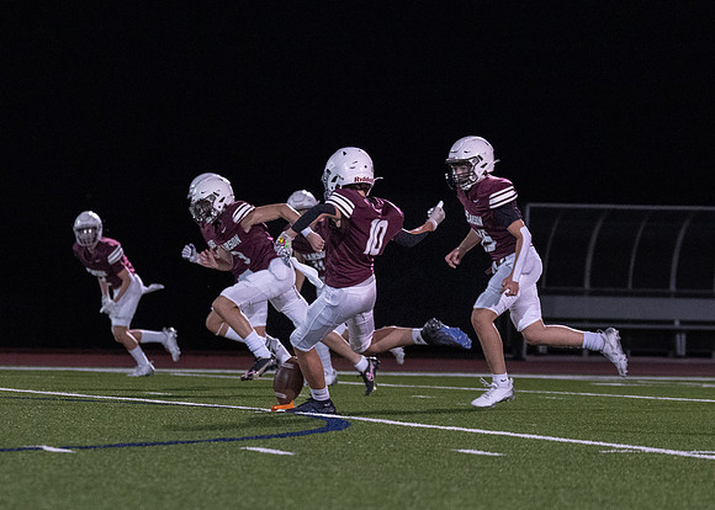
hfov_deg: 8.0
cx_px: 316
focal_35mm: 252
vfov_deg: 5.7
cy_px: 306
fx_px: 5118
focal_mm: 113
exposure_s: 1/1000
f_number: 2.8
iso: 4000
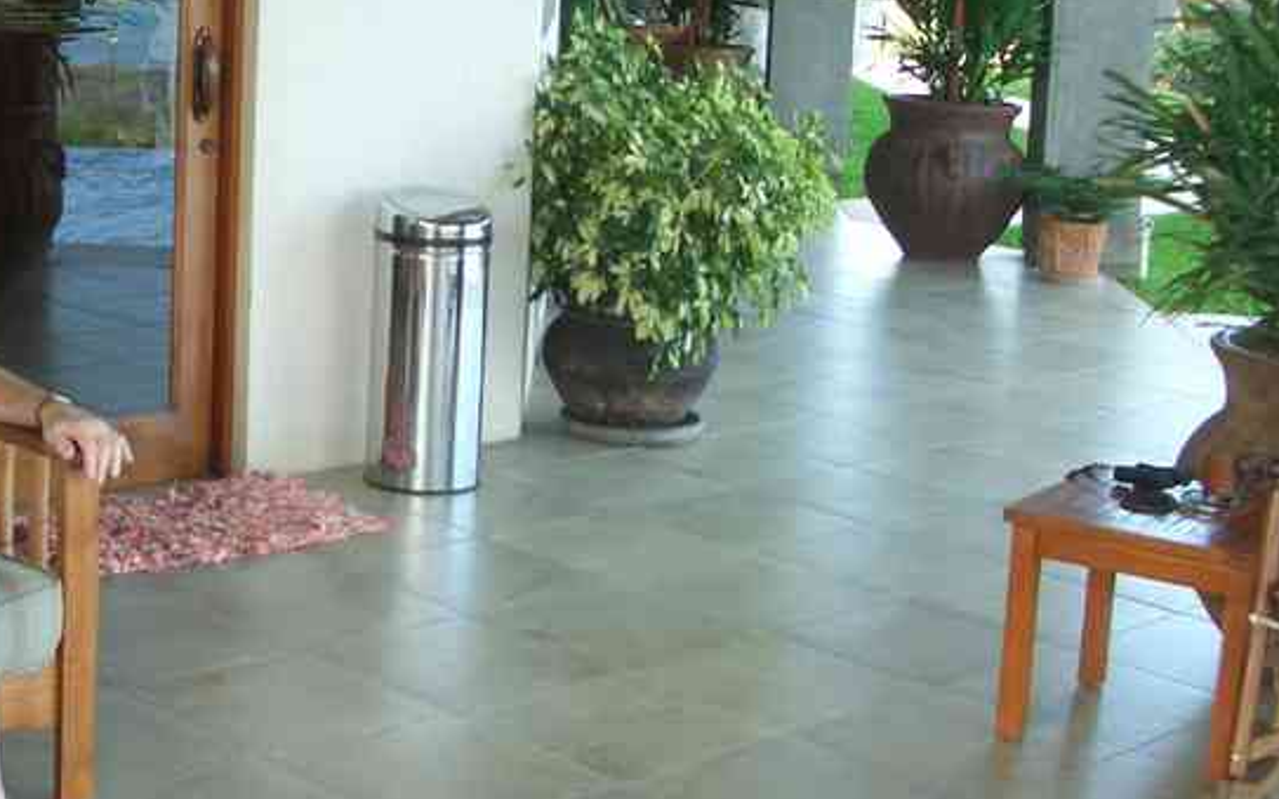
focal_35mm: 70
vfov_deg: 18.6
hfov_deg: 29.1
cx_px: 382
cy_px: 365
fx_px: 2439
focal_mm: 5.8
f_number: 2.6
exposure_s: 1/100
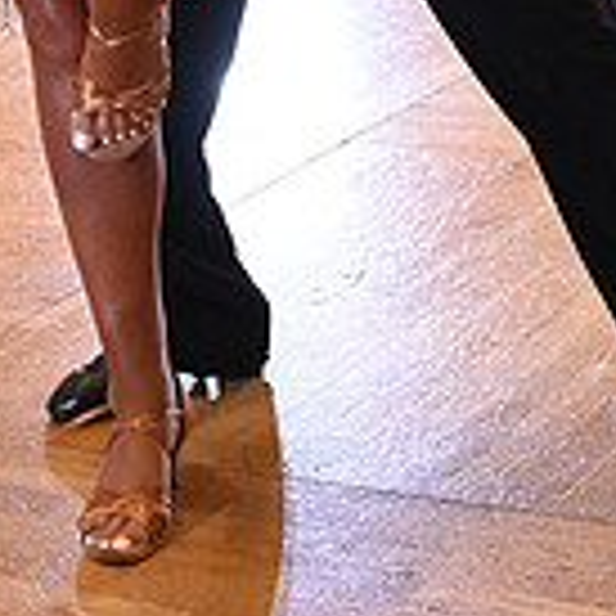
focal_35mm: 137
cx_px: 164
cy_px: -409
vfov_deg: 12.0
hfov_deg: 12.7
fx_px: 2758
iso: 3200
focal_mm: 38
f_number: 5
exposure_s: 1/400
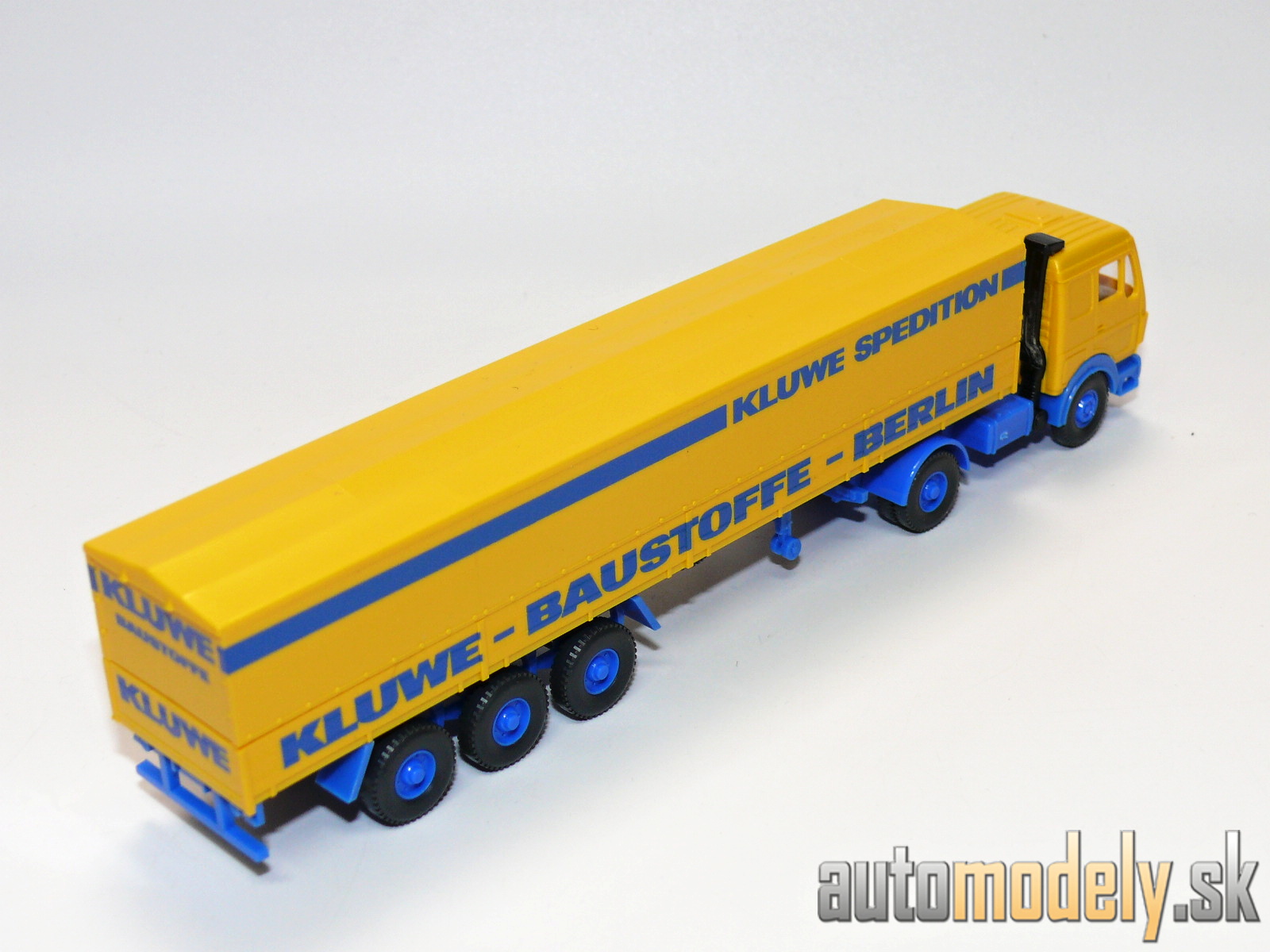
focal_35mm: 61
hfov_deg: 31.7
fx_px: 2238
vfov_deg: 24.0
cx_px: 635
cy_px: 476
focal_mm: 10.1
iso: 100
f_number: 4
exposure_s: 1/30
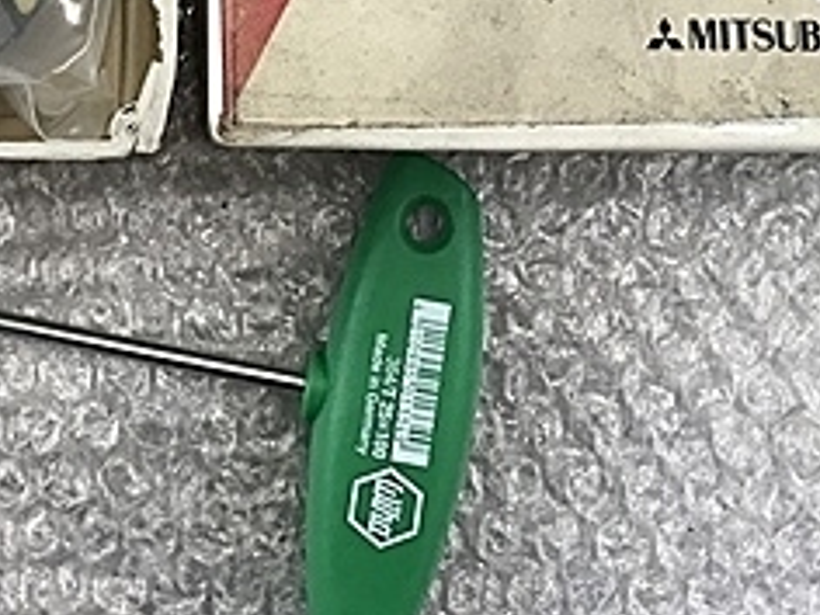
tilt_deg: -80.7
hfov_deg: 25.3
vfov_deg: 18.3
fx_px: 1800
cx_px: 181
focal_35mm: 76
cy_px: -142
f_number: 1.8
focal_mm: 3.99
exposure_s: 1/40
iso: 25
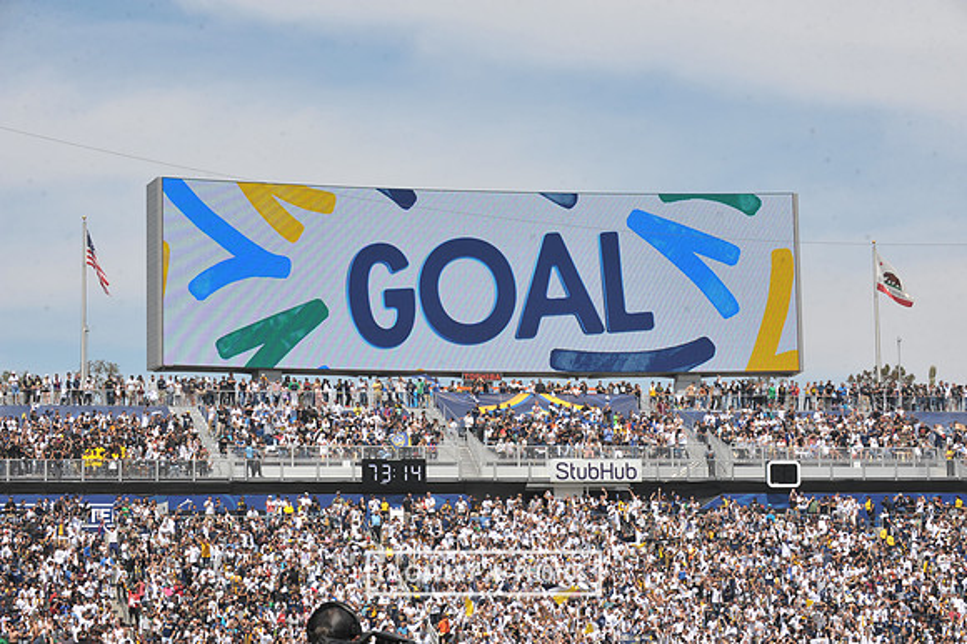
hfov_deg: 20.8
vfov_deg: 13.9
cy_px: 322
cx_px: 484
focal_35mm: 98
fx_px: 2631
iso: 250
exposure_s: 1/500
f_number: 11
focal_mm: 98
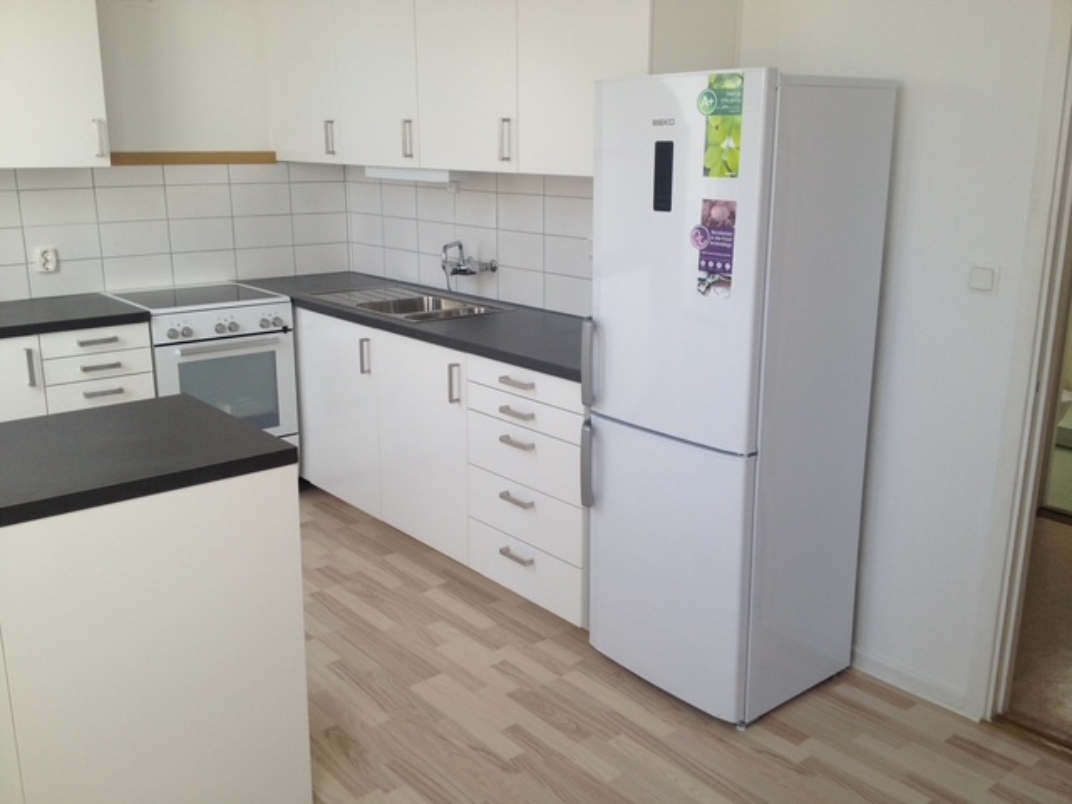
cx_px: 536
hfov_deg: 52.6
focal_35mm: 35
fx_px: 1084
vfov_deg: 40.7
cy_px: 402
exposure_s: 1/191
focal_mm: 4.28
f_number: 2.4
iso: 50
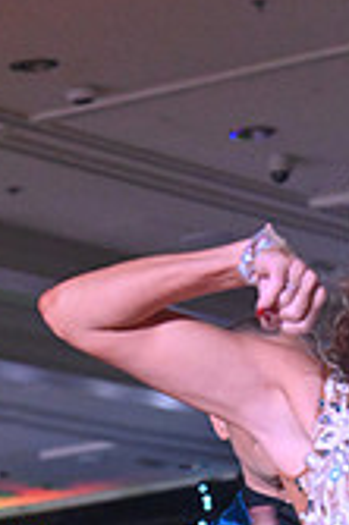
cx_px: 285
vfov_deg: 7.4
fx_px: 3949
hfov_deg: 5.1
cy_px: 849
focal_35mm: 271
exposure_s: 1/400
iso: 6400
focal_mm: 78
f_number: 6.3
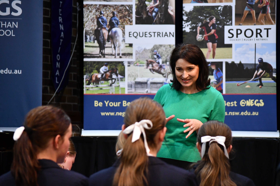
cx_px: 140
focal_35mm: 150
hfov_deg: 13.7
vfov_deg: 9.1
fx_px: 1167
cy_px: 93
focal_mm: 100
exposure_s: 1/100
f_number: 4.5
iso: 3200
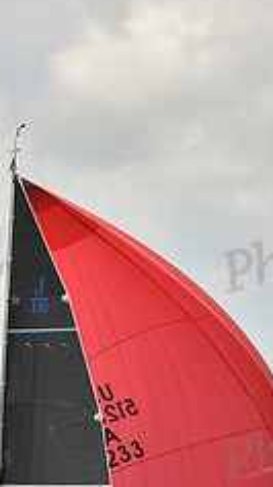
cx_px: 118
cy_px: 565
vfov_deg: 8.2
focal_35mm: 262
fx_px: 3378
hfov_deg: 4.6
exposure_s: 1/1250
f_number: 9
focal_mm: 102
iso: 400
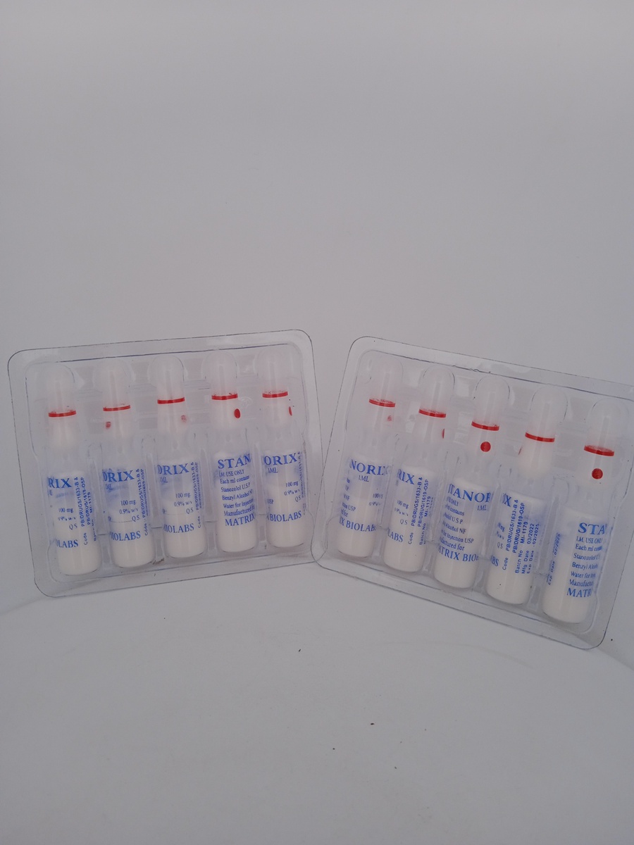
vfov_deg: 63.4
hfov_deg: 49.7
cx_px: 317
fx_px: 684
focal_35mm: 28
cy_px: 422
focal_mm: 3.43
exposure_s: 1/241
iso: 113
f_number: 2.2
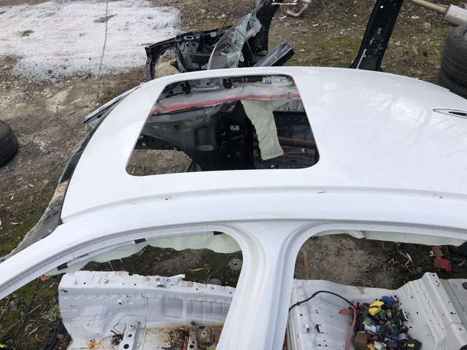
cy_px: 175
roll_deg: +6.4
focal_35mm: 28
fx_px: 378
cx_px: 234
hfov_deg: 63.4
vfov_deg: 49.7
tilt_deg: -37.4
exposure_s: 1/384
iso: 20
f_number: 1.8
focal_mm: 4
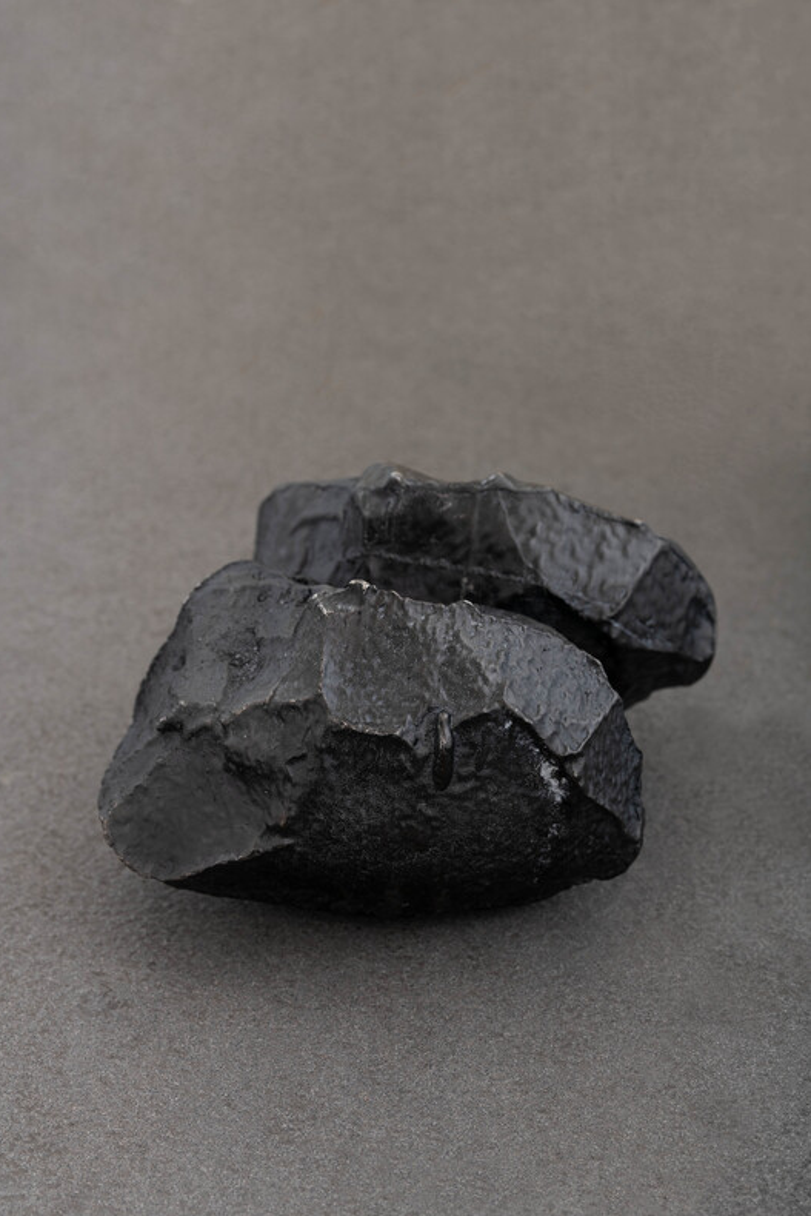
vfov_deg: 24.5
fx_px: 2803
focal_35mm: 83
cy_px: 614
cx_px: 404
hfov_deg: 16.5
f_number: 5
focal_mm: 82
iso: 125
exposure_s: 1/200
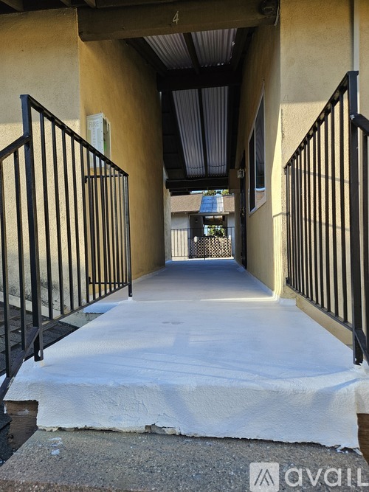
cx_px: 184
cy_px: 246
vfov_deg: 73.9
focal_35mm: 23
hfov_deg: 58.9
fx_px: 327
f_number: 1.8
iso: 40
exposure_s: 1/719
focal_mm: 5.4
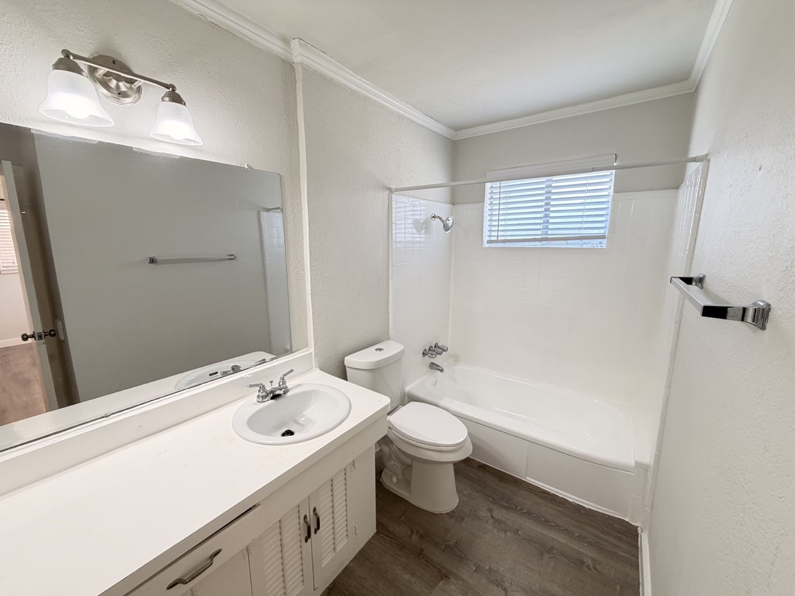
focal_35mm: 14
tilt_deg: -10.4
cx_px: 398
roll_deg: -0.4
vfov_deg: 85.7
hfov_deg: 102.1
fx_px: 322
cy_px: 298
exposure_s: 1/60
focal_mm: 2.22
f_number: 2.2
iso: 160
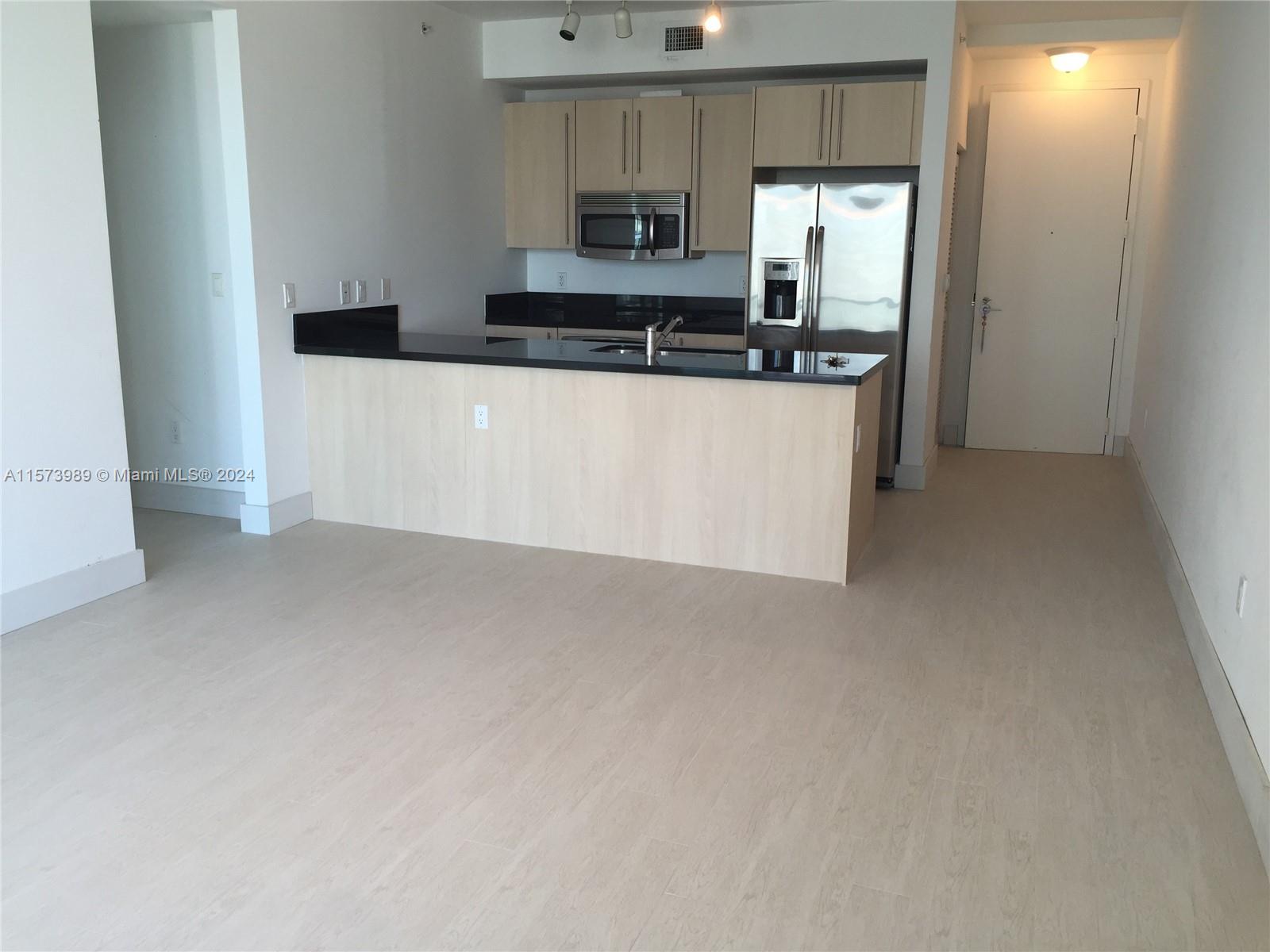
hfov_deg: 61.7
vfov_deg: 48.2
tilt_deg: -11.7
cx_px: 635
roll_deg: -0.5
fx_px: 1064
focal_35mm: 29
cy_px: 476
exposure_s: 1/60
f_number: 2.2
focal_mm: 4.15
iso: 40
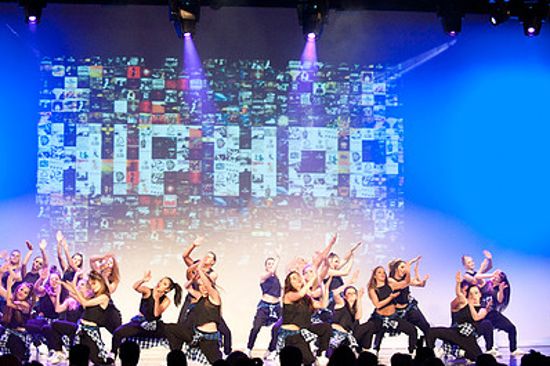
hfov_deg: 20.0
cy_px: 186
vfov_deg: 13.4
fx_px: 1558
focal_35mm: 102
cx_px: 195
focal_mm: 70
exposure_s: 1/200
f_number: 2.8
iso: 3200
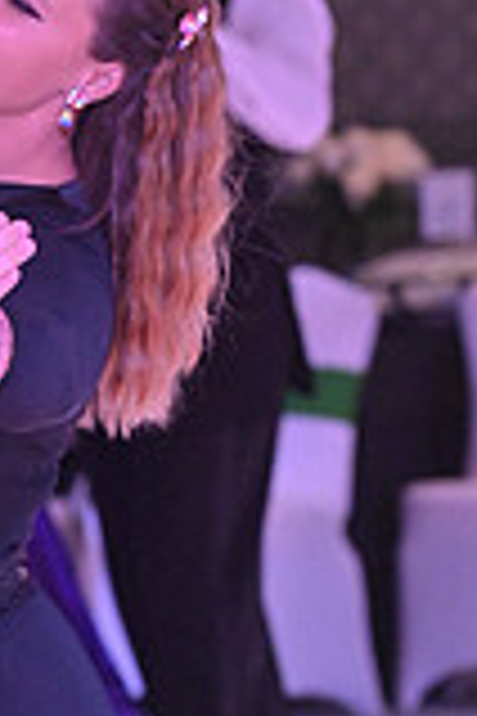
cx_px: -259
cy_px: 941
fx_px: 11964
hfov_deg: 2.3
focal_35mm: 602
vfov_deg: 3.4
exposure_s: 1/320
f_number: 7.1
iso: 5000
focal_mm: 165
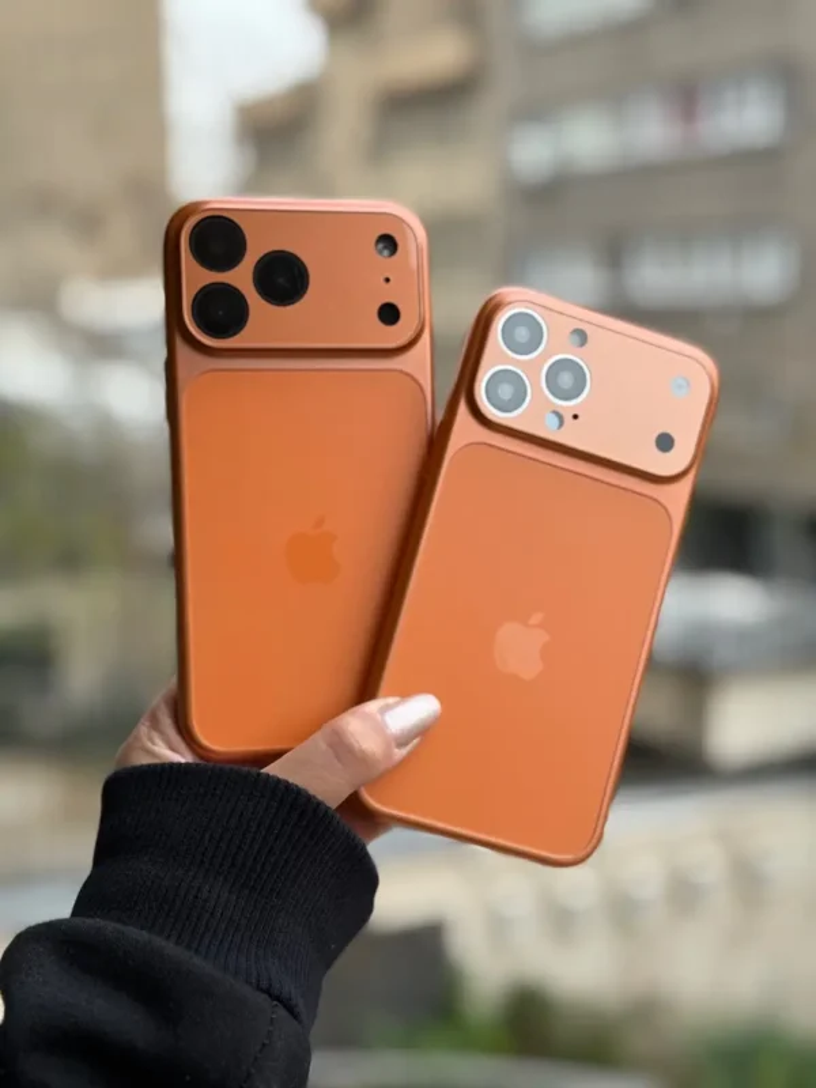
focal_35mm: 48
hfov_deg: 30.3
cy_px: 544
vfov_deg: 39.7
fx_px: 1509
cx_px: 408
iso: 64
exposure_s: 1/233
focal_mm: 6.76
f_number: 1.78
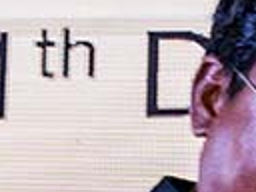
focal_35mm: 288
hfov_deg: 6.4
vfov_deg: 5.1
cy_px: 302
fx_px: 2130
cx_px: 716
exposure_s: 1/200
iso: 250
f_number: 4.5
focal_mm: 40
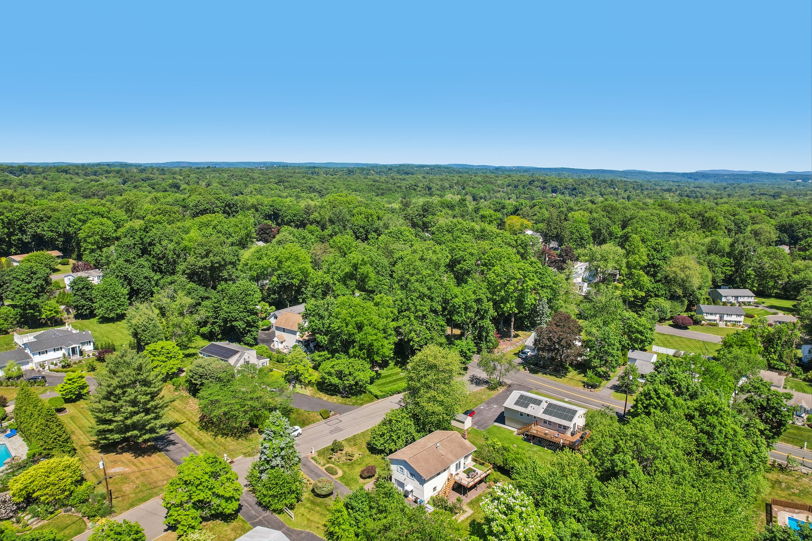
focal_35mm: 22
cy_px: 270
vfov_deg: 57.2
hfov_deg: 78.6
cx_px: 406
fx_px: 496
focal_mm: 8.4
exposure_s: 1/1600
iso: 110
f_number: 2.8
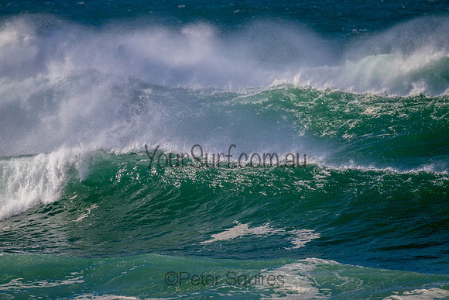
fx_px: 9980
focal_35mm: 800
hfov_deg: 2.6
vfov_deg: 1.7
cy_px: 150
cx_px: 224
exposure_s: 1/2000
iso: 1100
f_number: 11
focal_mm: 800
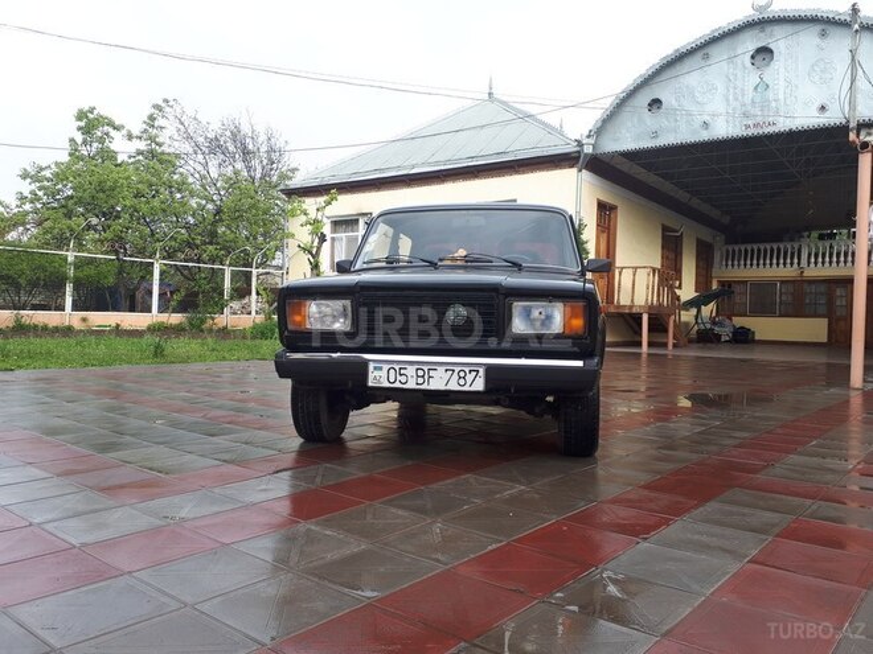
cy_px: 327
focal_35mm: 27
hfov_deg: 65.3
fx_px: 681
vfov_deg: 51.4
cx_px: 436
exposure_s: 1/205
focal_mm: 3.6
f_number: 1.9
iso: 40
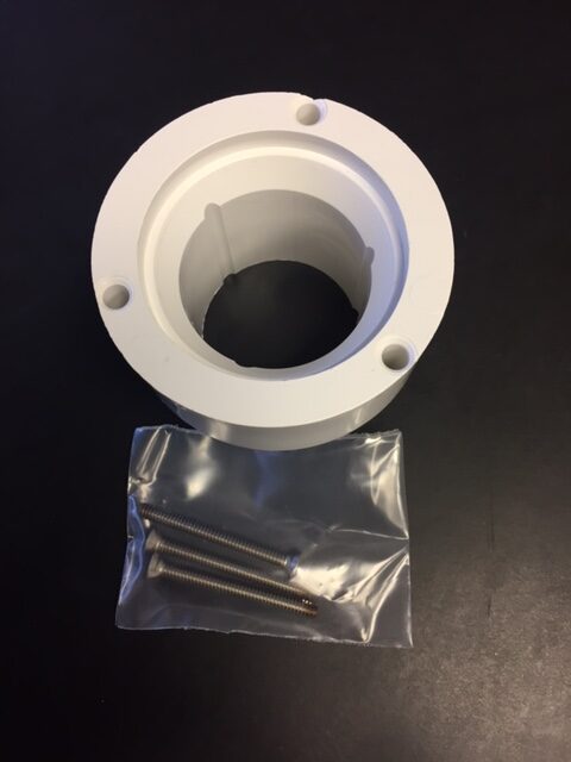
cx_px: 286
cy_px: 381
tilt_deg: -76.3
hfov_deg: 48.2
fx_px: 638
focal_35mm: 29
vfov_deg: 61.7
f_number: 2.2
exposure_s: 1/30
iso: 64
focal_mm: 4.15
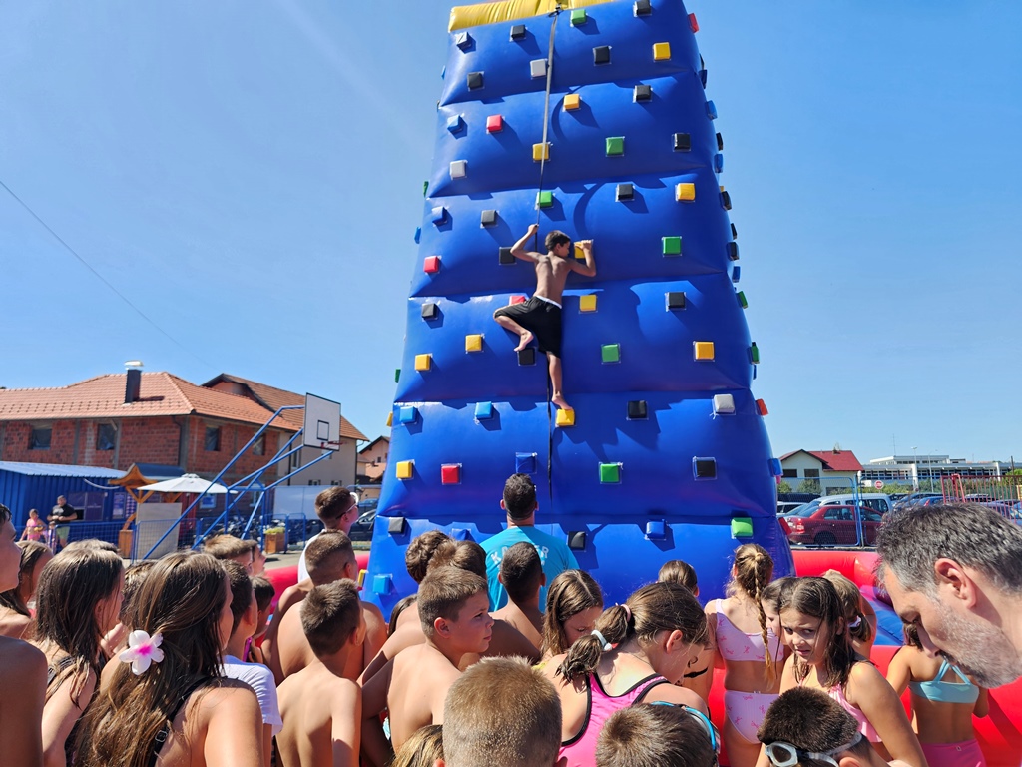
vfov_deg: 58.9
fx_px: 679
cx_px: 511
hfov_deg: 73.9
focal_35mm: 23
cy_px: 384
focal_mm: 6.3
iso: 10
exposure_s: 1/338
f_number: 1.7
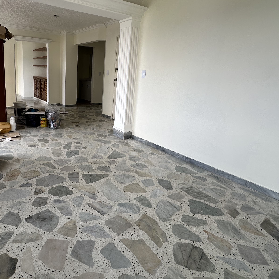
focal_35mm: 21
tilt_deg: -9.5
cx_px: 81
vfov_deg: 71.4
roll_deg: -0.7
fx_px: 191
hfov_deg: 68.9
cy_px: 112
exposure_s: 1/99
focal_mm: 2.22
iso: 40
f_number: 2.2
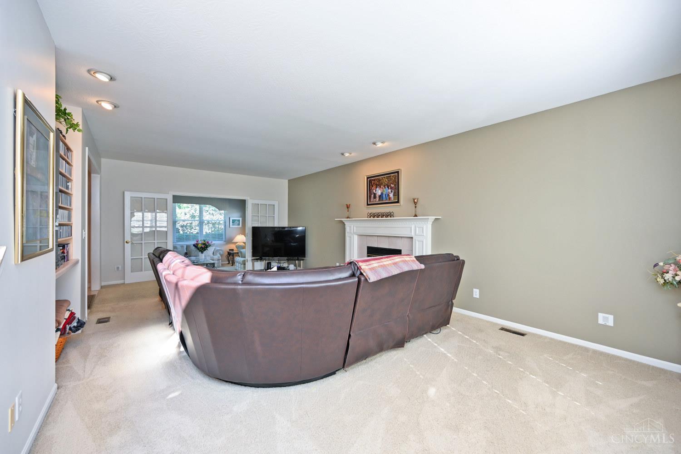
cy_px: 227
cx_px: 340
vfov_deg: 81.2
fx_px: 265
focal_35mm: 14
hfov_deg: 104.3
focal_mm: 14
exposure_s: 1/60
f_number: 4
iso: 200
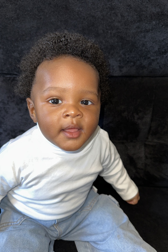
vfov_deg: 69.4
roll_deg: -0.8
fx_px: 182
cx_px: 76
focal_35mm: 26
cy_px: 128
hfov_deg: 49.5
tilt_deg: -22.7
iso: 64
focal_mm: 6.86
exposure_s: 1/27
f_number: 1.78
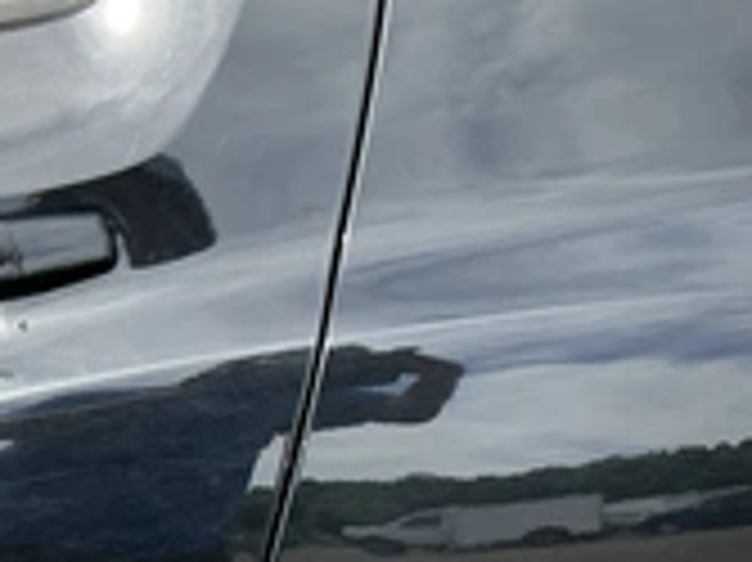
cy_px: 562
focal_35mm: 67
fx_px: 1454
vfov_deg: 21.2
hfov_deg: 28.0
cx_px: 666
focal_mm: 3
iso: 25
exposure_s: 1/425
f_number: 1.8
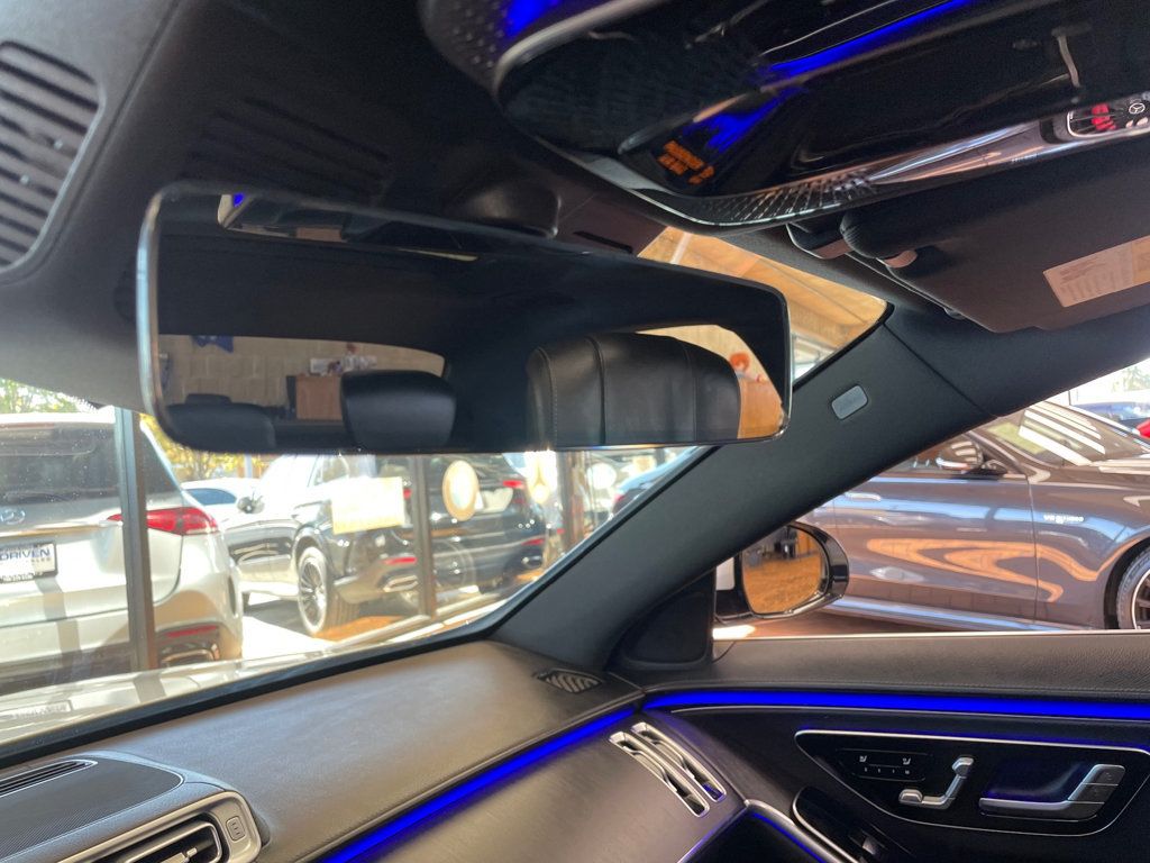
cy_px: 432
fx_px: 864
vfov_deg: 53.1
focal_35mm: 26
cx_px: 575
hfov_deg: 67.3
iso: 125
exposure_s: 1/107
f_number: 1.6
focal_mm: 4.2
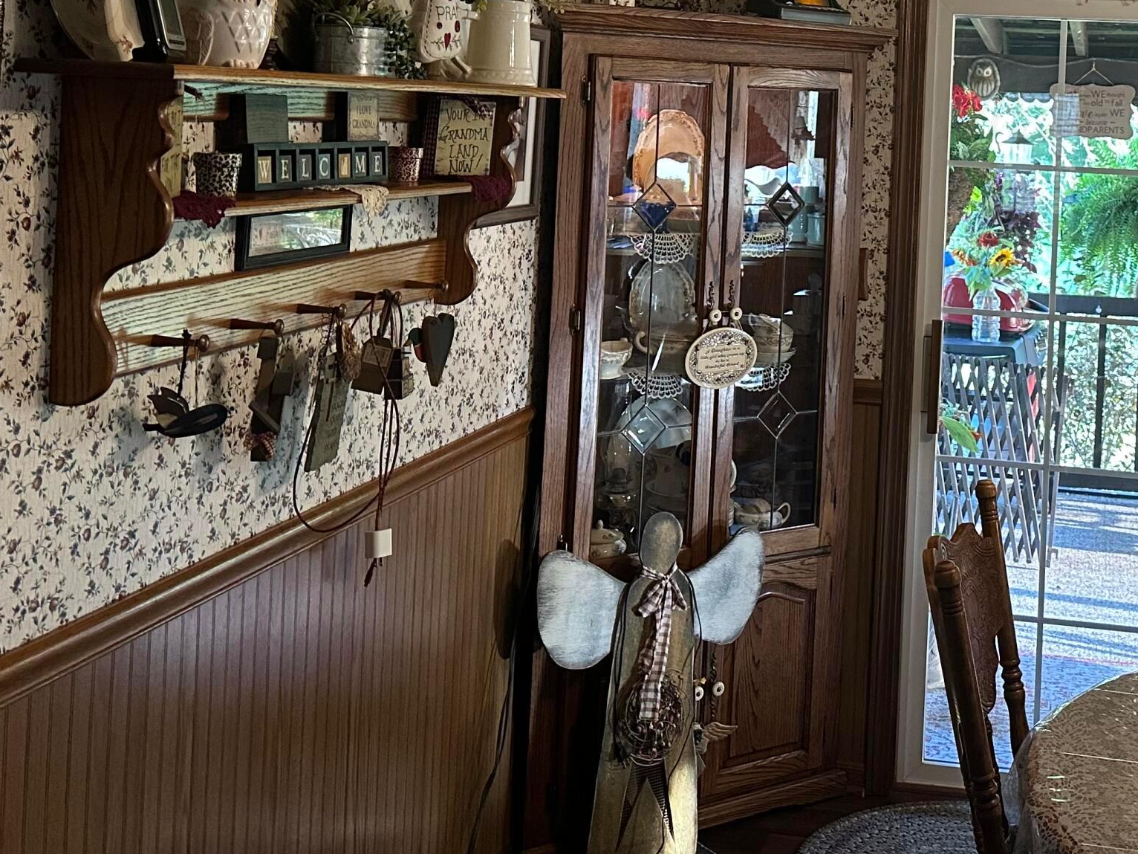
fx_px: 1545
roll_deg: -2.8
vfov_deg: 29.7
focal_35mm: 47
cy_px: 107
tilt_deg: +1.1
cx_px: 885
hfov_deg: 39.1
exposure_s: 1/60
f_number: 1.78
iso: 400
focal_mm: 6.86
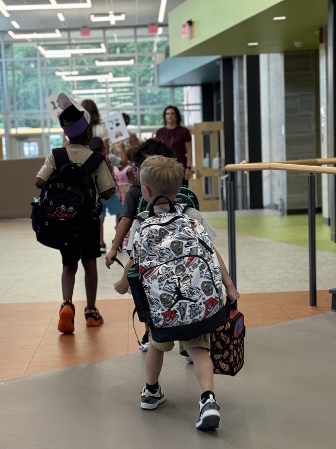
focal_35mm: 55
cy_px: 237
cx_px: 151
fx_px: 712
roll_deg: +2.9
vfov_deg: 34.9
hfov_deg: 26.5
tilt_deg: -6.9
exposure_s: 1/120
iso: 100
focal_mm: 6.76
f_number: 1.78
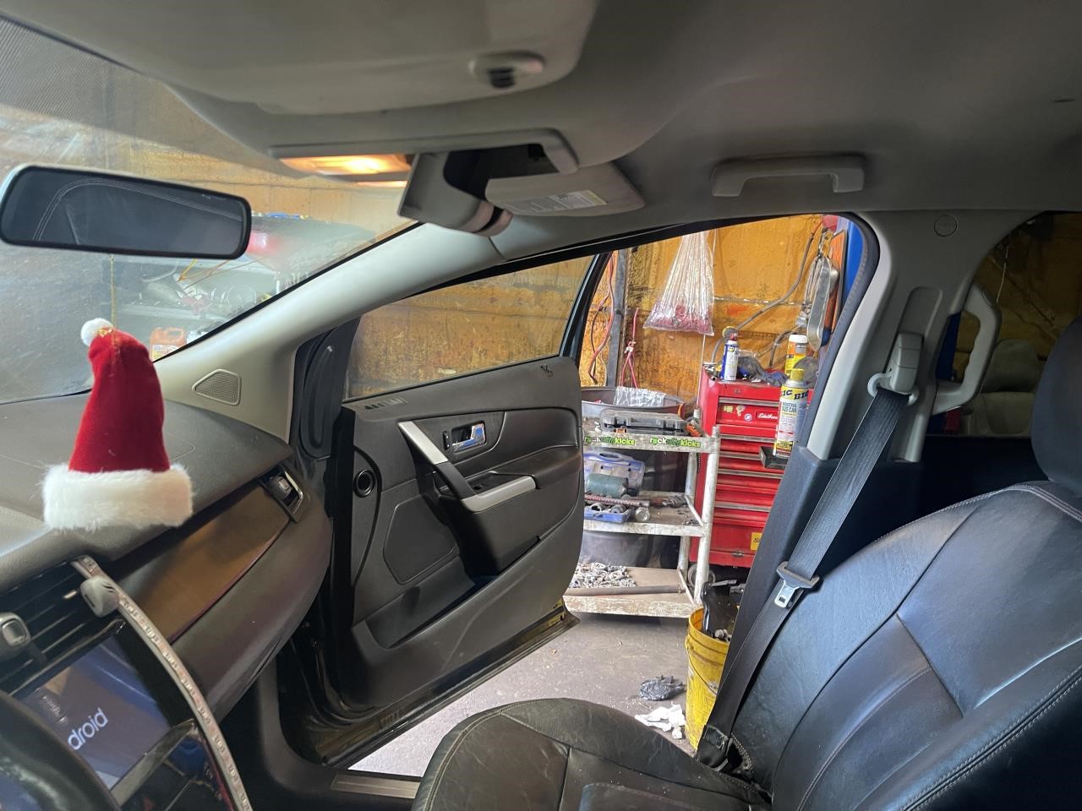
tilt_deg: -10.7
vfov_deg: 54.9
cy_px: 406
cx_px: 541
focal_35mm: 25
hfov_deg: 69.4
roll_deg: -2.9
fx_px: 781
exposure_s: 1/60
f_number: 1.6
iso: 200
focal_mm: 5.1
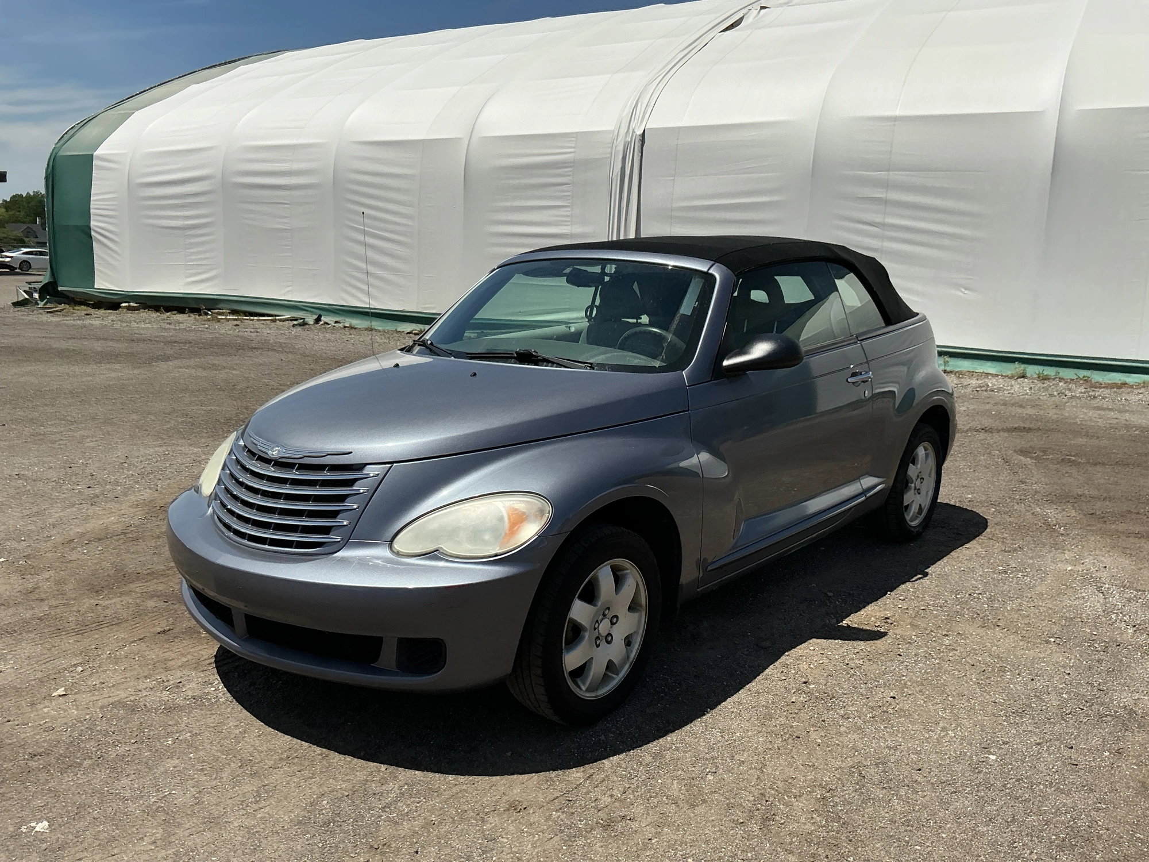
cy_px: 431
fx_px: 929
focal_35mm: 28
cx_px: 574
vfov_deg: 49.7
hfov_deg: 63.4
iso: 25
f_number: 1.8
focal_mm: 3
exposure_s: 1/3322
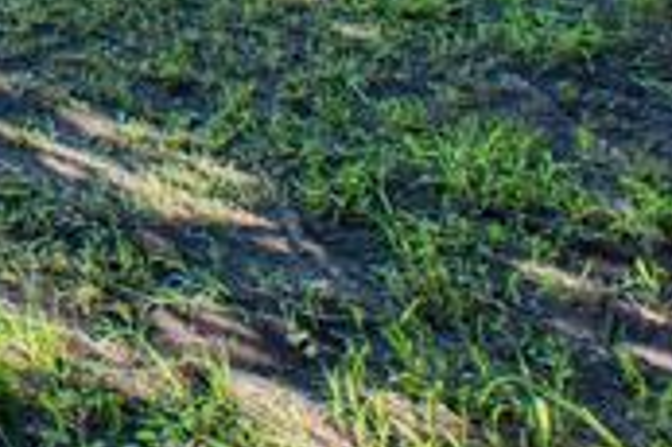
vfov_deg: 14.0
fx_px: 1380
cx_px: -629
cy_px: -558
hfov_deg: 18.8
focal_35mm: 74
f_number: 8
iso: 320
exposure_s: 1/60
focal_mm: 10.5
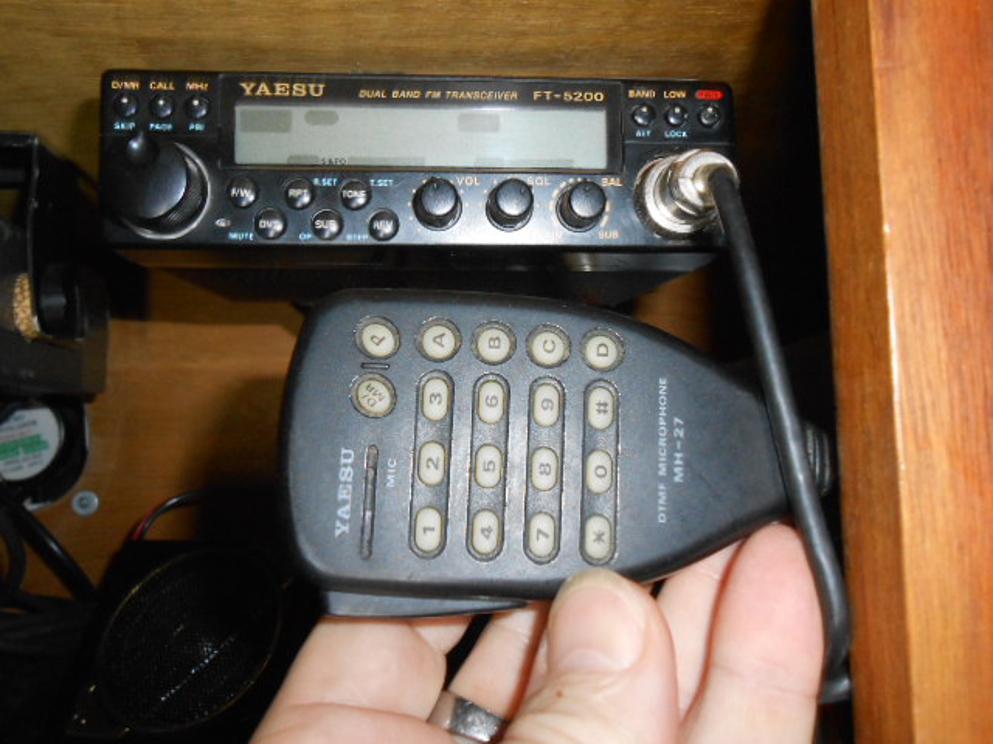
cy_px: 372
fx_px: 975
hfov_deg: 54.0
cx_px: 496
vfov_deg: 41.8
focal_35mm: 34
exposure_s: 1/2
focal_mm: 6
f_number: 12.5
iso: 400
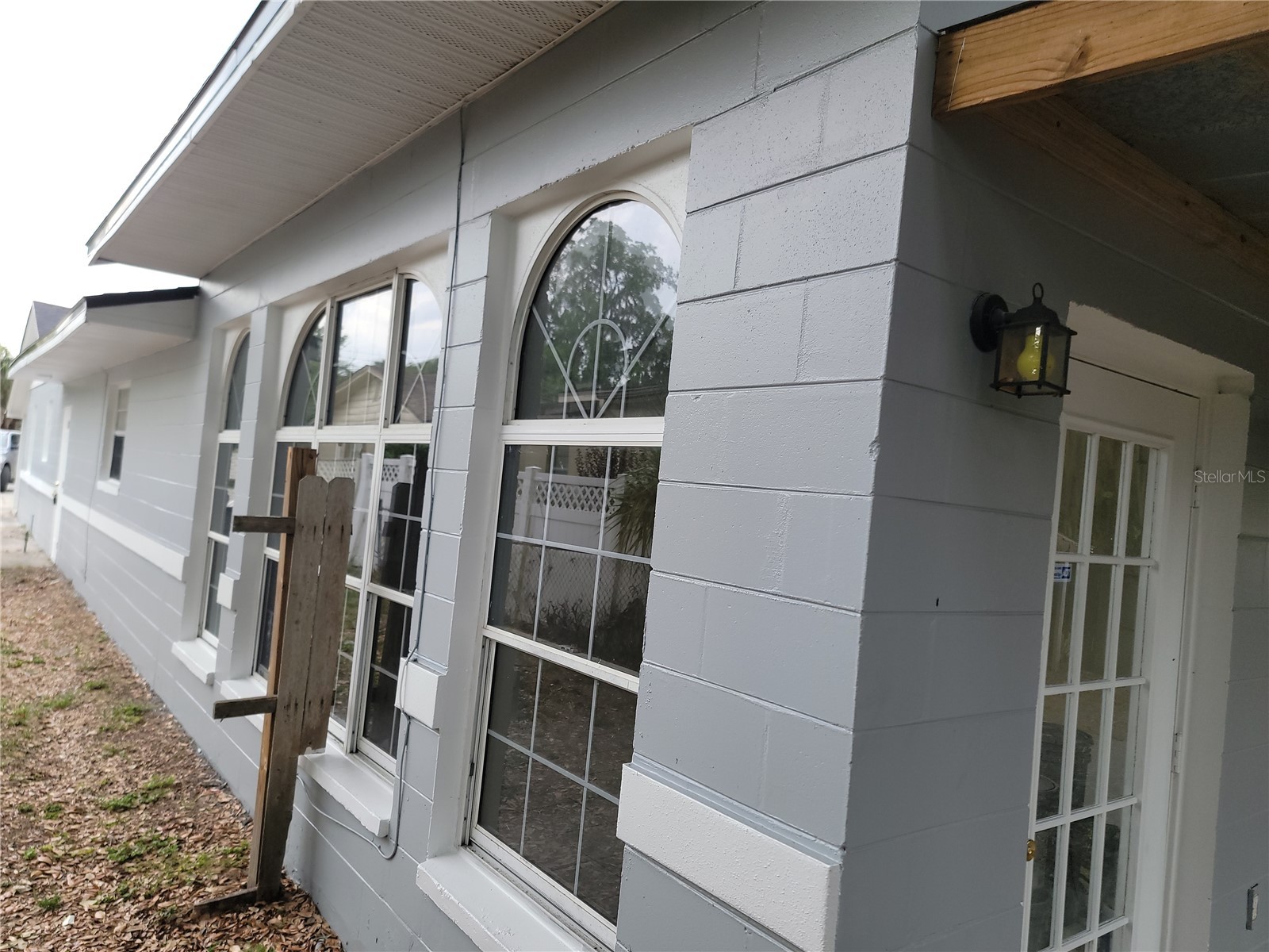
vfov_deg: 56.8
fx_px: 880
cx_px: 634
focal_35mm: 24
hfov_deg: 71.6
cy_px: 476
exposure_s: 1/120
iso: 40
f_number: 1.8
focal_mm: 6.7
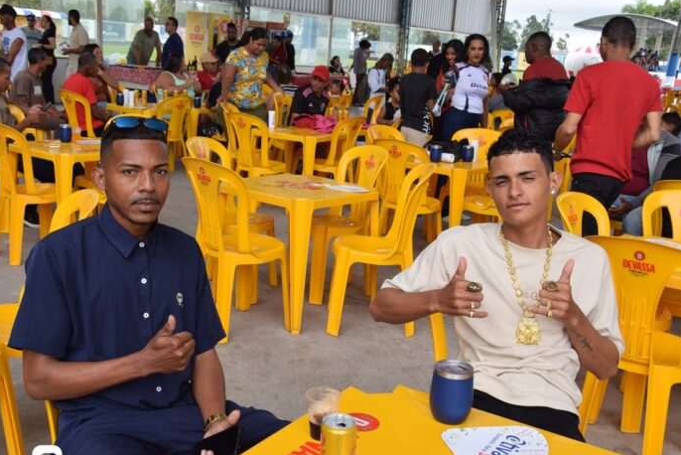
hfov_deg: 47.8
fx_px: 767
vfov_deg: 33.0
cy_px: 241
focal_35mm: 41
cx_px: 317
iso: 400
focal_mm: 25
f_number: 8
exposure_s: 1/250
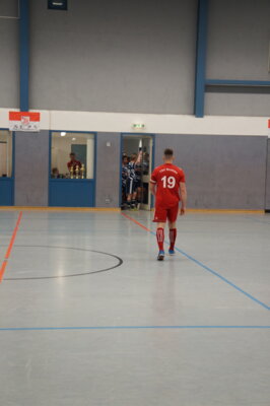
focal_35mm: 62
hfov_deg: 22.0
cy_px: 203
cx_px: 135
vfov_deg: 32.7
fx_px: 693
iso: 800
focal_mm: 41
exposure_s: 1/80
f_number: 4.5
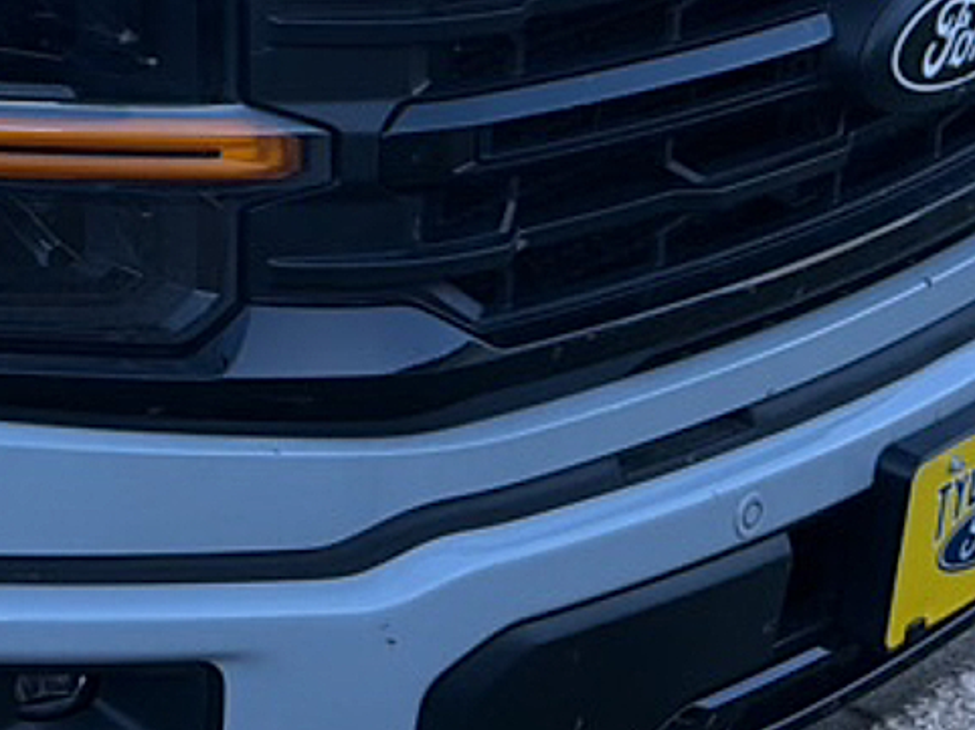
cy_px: -247
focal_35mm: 83
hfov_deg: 19.7
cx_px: -587
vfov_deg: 16.7
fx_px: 2337
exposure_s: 1/1653
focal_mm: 6.76
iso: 80
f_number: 1.78
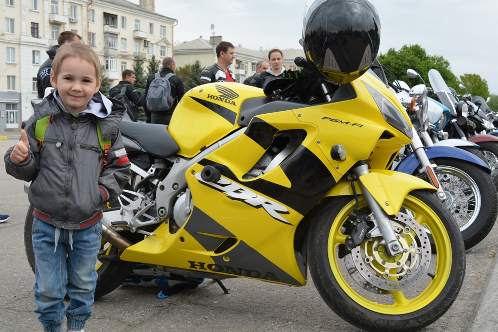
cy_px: 166
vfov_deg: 31.9
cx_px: 249
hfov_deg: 46.4
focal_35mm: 42
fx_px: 581
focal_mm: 28
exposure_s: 1/250
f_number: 8
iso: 140
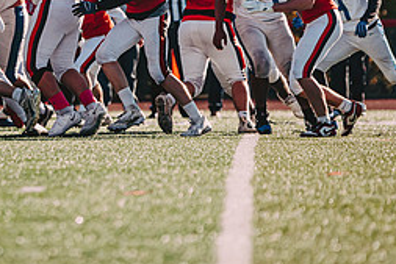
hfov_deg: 4.2
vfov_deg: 2.8
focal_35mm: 488
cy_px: -12
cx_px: 31
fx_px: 5371
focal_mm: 200
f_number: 3.2
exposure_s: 1/2000
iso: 250
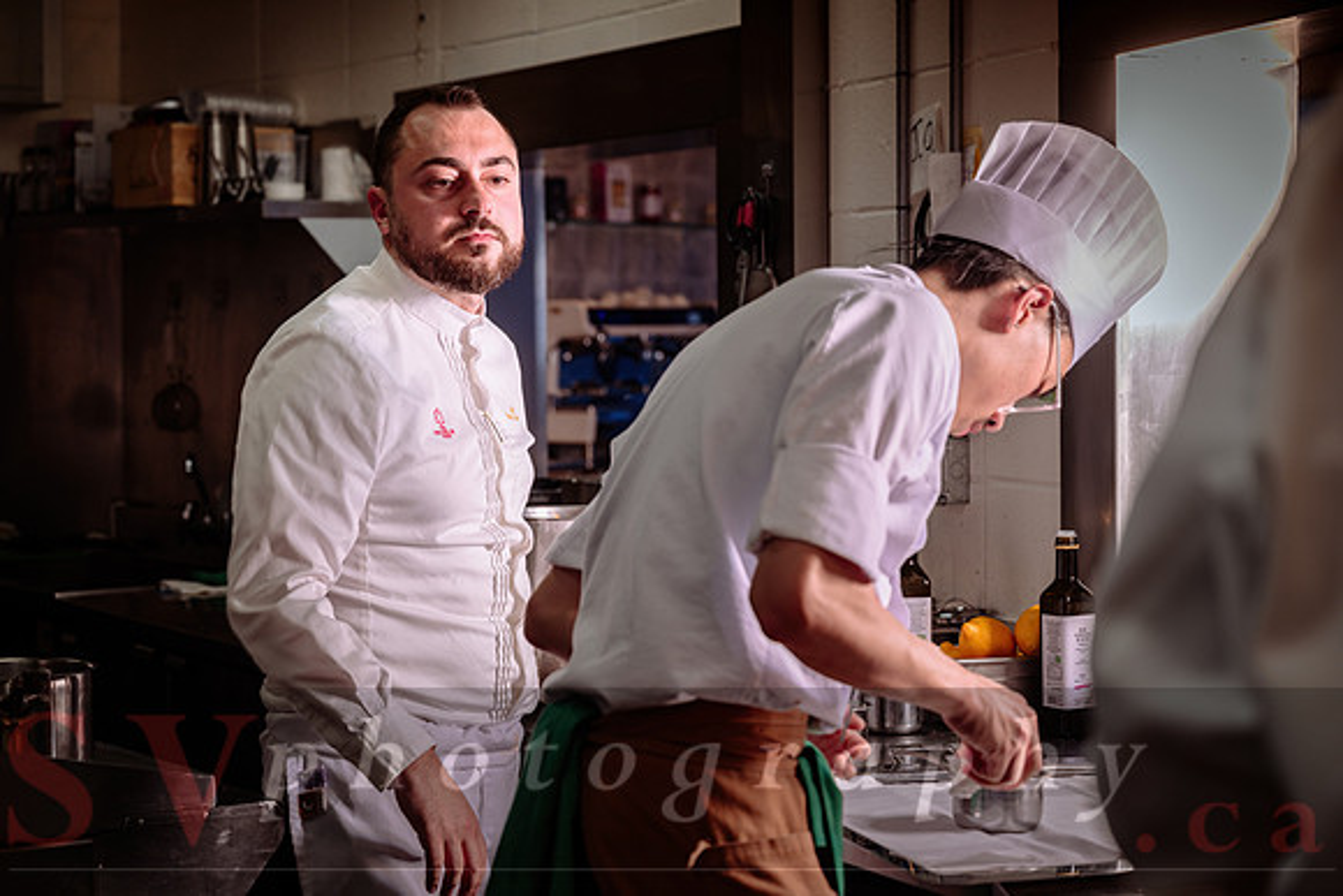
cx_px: 672
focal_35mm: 70
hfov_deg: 28.8
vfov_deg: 19.5
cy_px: 448
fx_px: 2612
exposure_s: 1/100
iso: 100
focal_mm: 70
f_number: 4
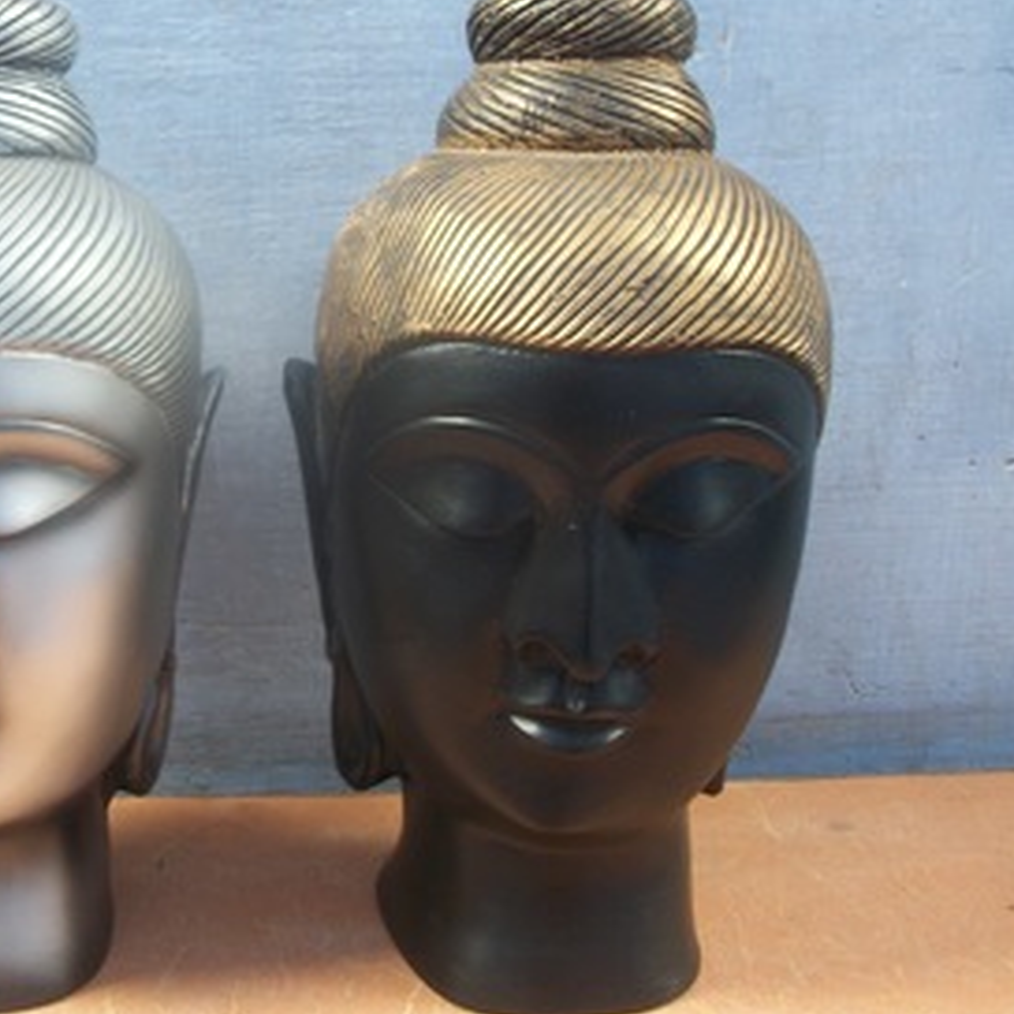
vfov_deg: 32.6
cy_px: 363
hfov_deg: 32.1
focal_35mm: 52
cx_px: 227
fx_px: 1723
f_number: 2.9
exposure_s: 1/25
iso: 80
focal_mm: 5.7
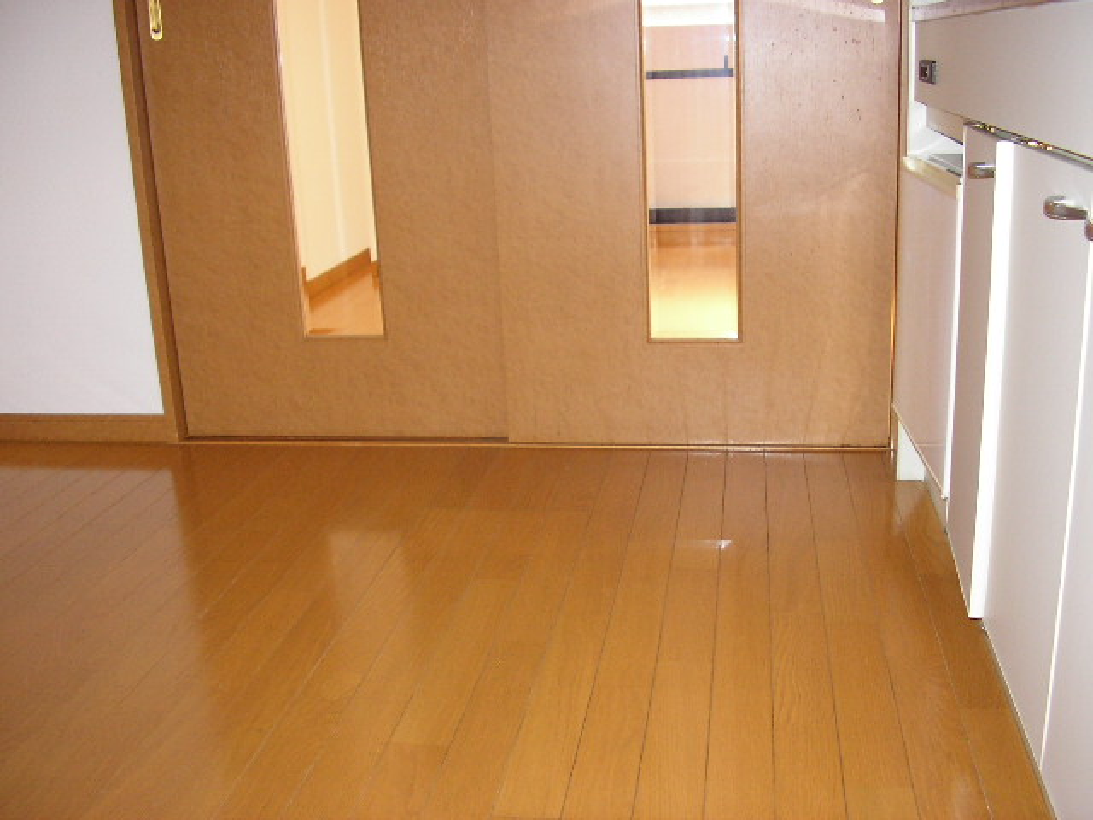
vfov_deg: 37.7
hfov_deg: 49.0
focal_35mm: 38
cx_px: 546
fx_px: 1200
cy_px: 410
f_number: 2.9
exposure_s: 1/30
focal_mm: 5.8
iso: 100
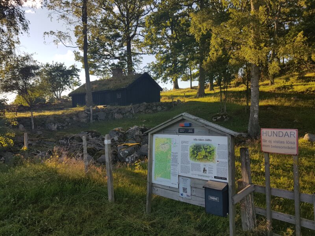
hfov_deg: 67.3
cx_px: 158
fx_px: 237
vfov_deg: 53.1
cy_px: 118
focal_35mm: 26
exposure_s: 1/826
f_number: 1.7
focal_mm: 4.2
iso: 40
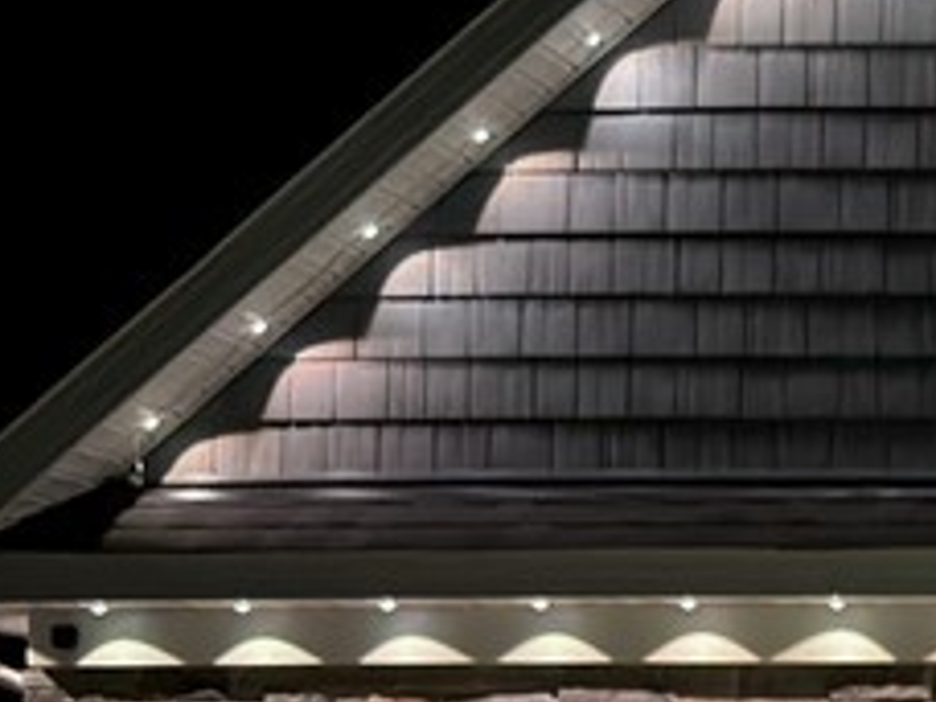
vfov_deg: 9.2
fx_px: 4245
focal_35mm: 157
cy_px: 1125
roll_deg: +0.5
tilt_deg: -0.1
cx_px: 2007
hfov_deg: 11.1
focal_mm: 6.76
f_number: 1.78
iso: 400
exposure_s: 1/40
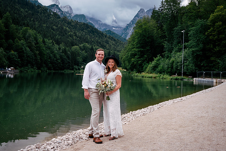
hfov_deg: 51.1
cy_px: 76
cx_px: 113
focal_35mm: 38
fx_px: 236
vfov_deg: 35.3
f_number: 4
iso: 250
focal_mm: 36
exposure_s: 1/250
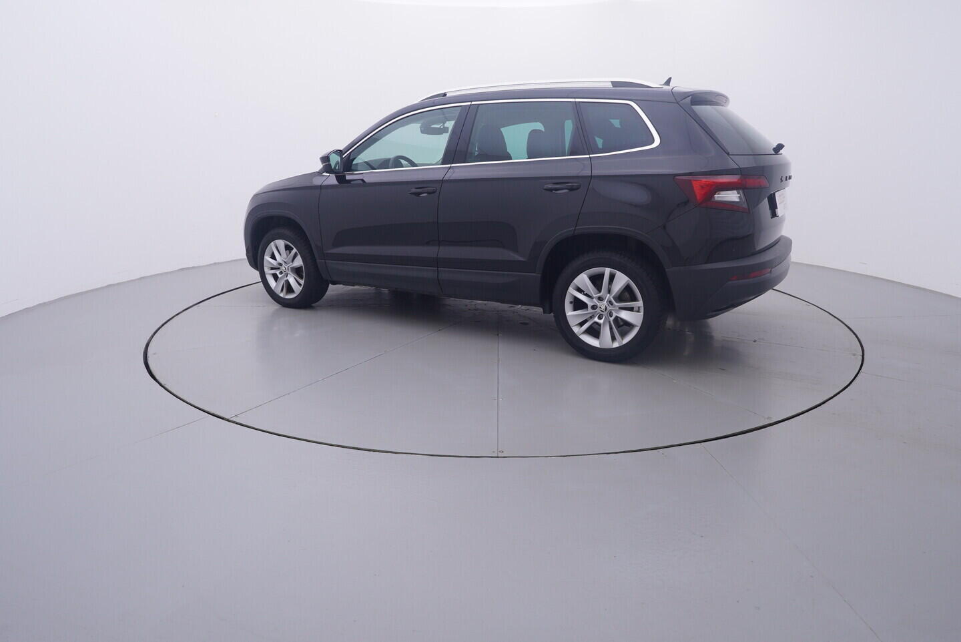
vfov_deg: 56.2
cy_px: 321
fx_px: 601
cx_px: 480
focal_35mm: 22
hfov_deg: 77.3
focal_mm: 15
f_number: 5
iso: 200
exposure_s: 1/80
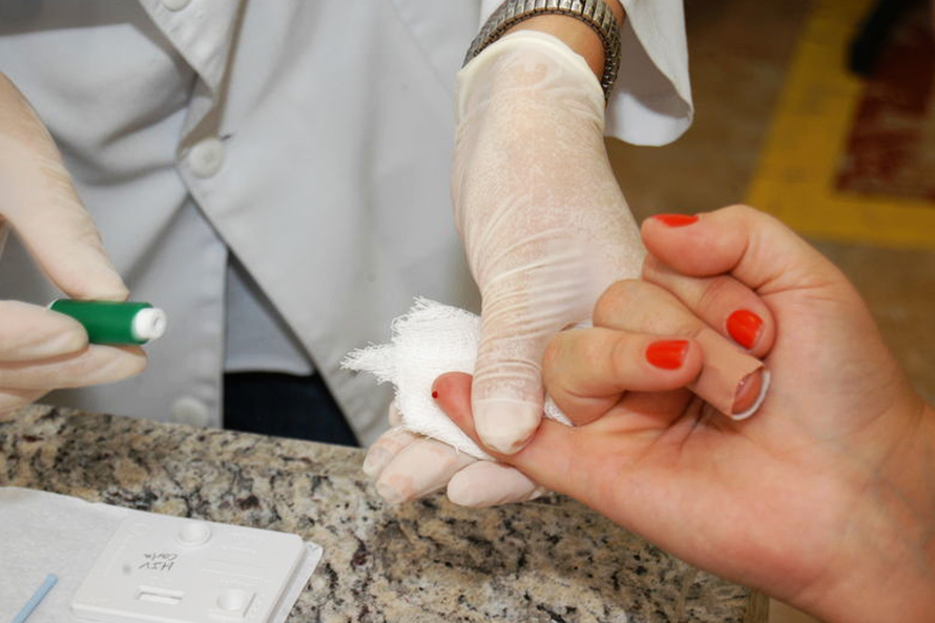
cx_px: 468
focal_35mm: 82
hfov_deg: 24.6
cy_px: 312
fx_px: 2142
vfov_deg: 16.5
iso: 200
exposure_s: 1/80
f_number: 5.6
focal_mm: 55
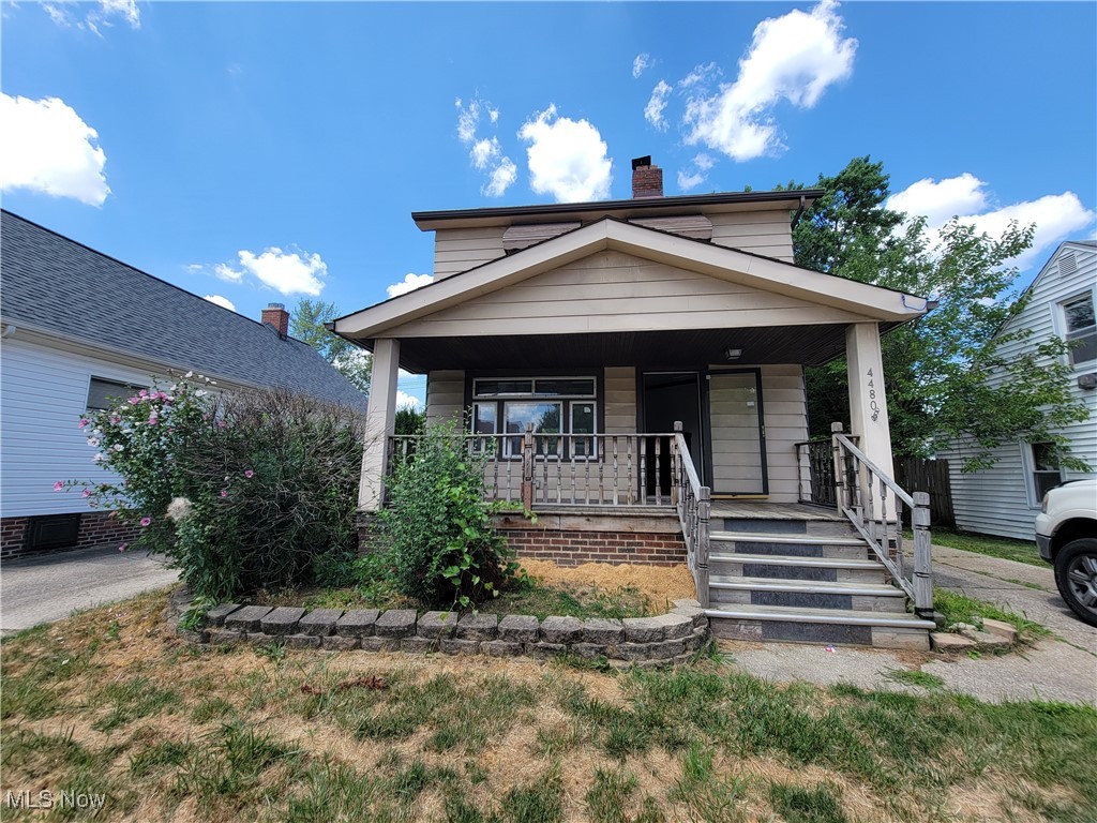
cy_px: 412
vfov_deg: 89.9
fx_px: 412
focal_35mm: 13
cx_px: 548
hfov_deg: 106.2
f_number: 2.2
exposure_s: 1/973
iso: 50
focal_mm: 2.2
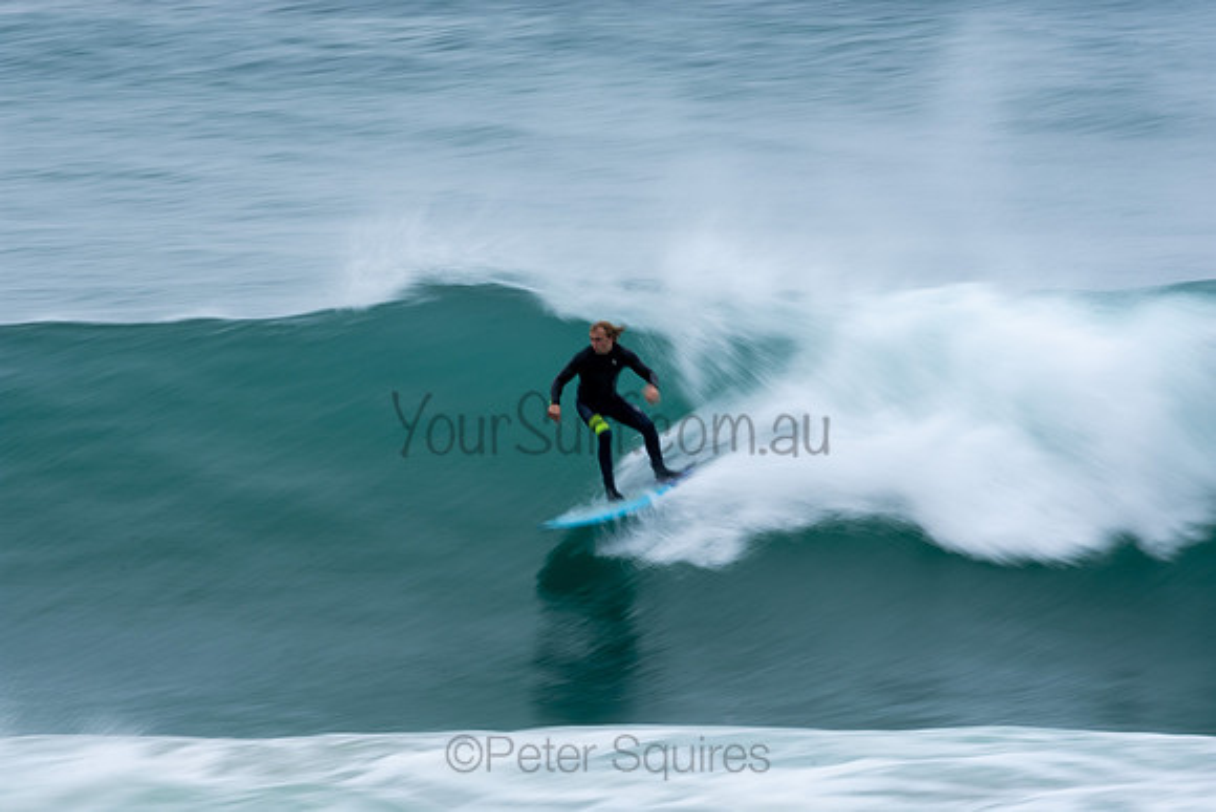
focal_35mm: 750
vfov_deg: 1.8
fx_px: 25338
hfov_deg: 2.7
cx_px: 608
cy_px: 406
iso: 100
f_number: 22
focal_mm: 500
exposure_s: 1/20
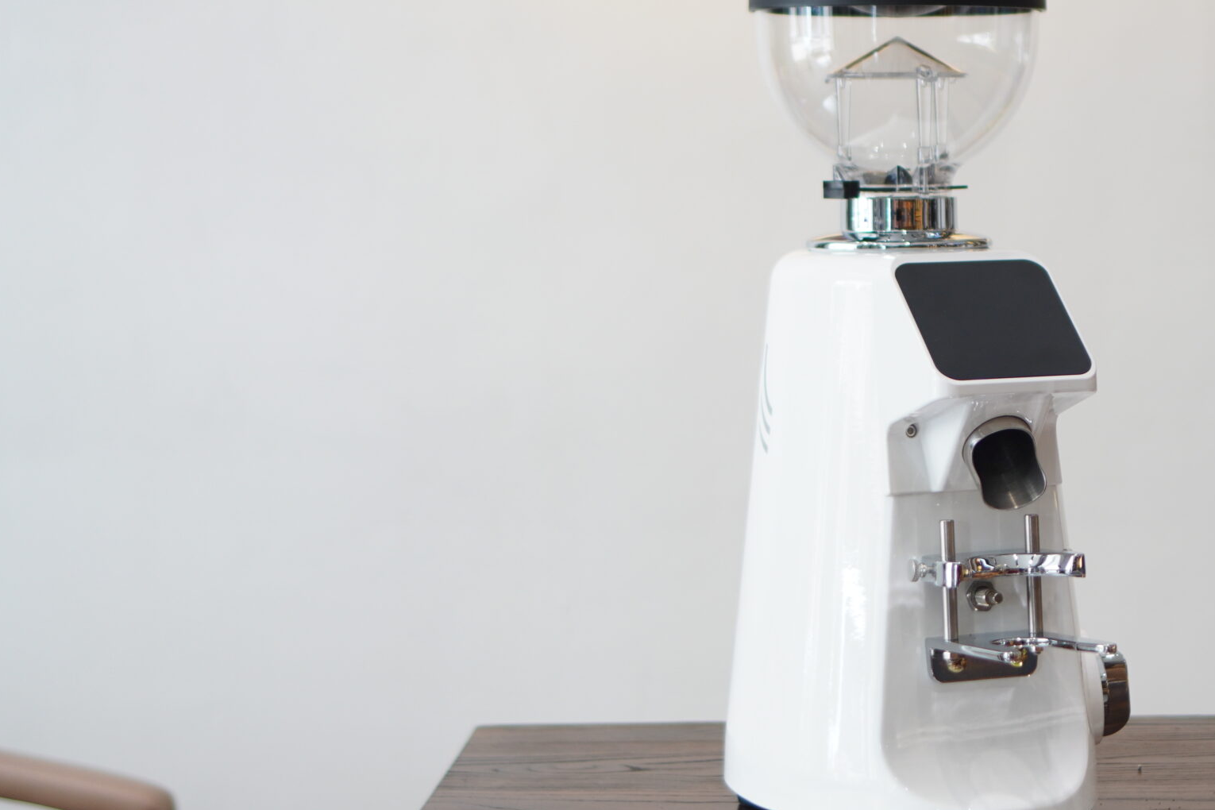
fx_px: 2964
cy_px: 442
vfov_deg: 15.6
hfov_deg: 22.9
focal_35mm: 88
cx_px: 909
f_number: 1.8
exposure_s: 1/100
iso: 200
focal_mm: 35
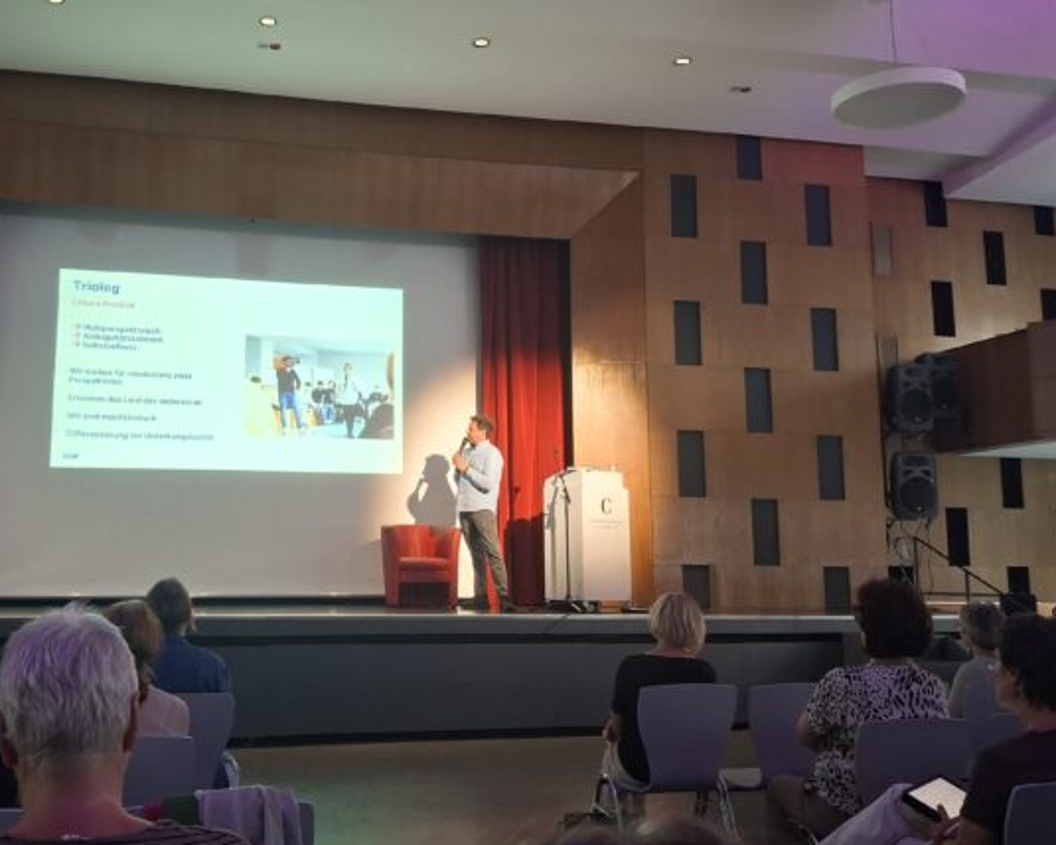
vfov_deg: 42.2
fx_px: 1094
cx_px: 365
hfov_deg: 50.7
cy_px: 395
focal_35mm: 35
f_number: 1.8
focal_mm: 4.69
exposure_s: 1/50
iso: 250
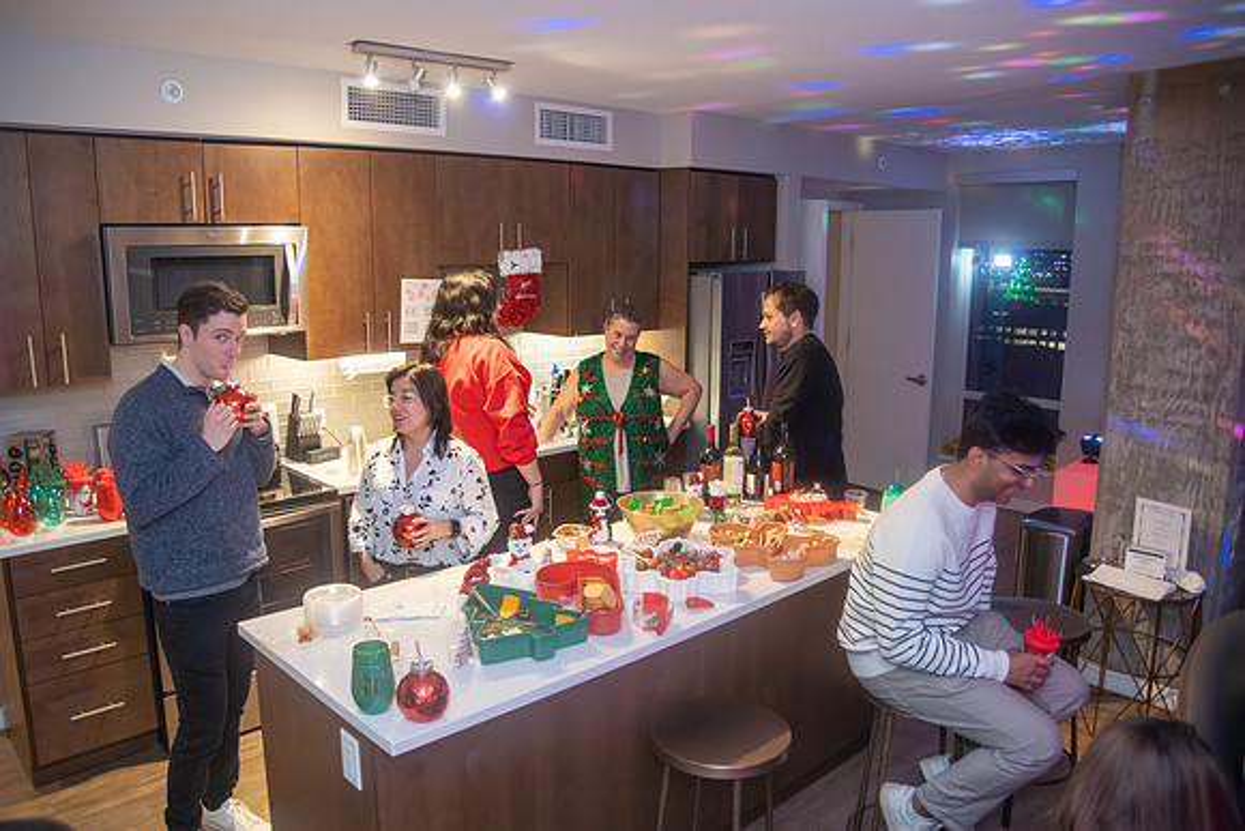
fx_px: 892
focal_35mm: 26
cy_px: 414
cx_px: 596
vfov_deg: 49.9
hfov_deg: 69.8
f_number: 3.5
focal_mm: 24
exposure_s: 1/160
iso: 2500
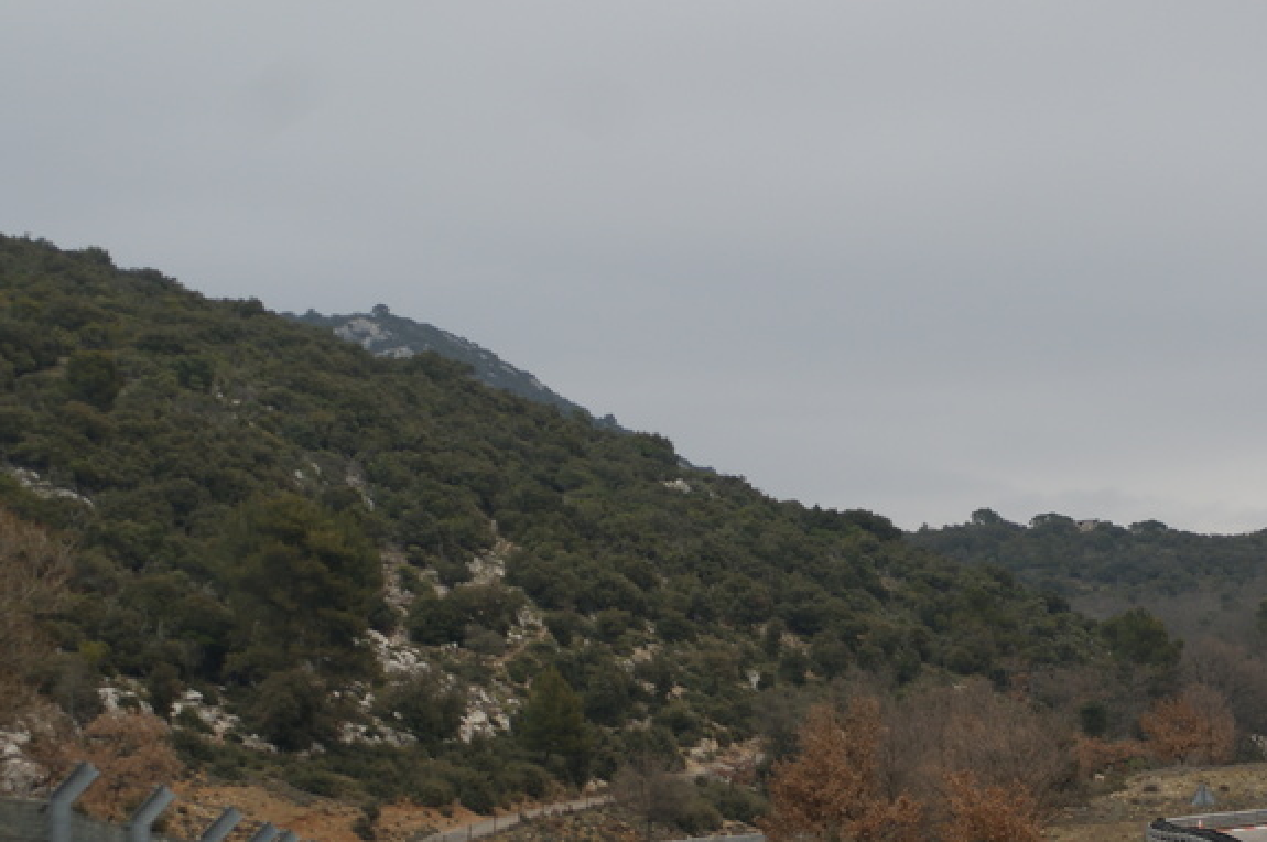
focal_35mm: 147
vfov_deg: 9.3
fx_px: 5164
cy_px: 583
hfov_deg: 14.0
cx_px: 705
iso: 100
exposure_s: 1/250
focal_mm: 55
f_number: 5
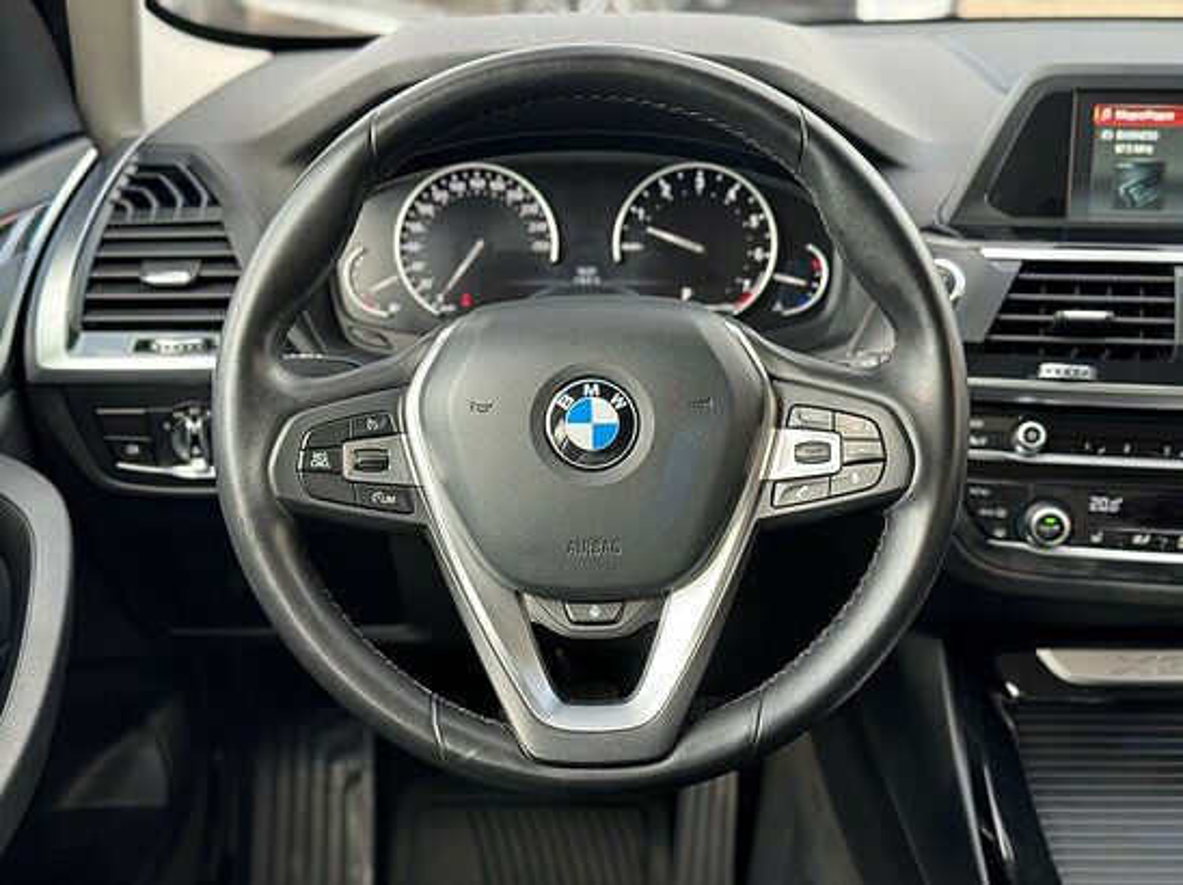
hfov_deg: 39.7
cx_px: 592
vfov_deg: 30.2
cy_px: 442
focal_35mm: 48
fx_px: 1639
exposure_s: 1/60
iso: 100
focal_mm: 6.76
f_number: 1.78
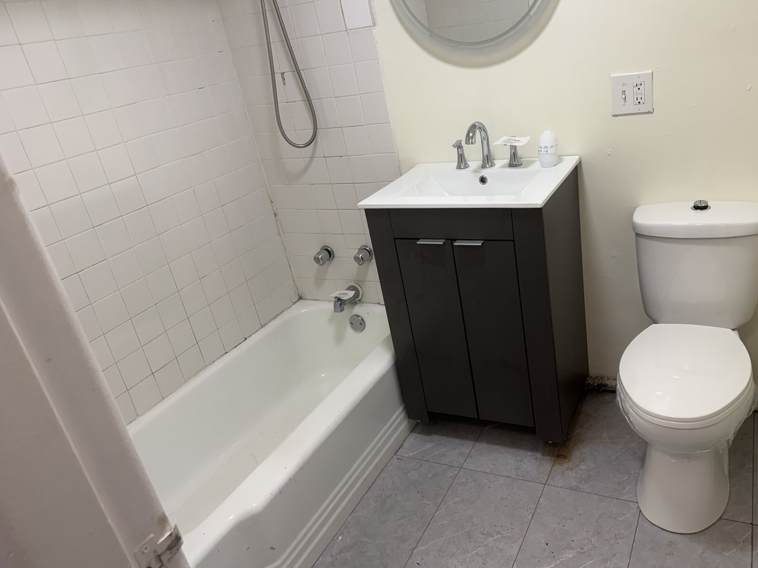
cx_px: 436
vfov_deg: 49.7
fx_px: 613
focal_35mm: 28
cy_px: 299
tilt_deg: -25.0
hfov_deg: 63.1
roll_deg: +9.3
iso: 125
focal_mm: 6.76
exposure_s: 1/120
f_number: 1.78
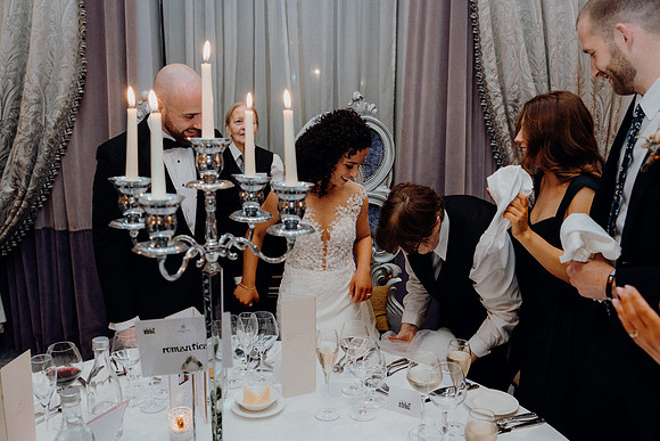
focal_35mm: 34
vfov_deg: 38.9
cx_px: 330
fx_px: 623
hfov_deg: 55.8
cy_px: 220
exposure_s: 1/160
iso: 2500
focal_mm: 34
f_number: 3.5
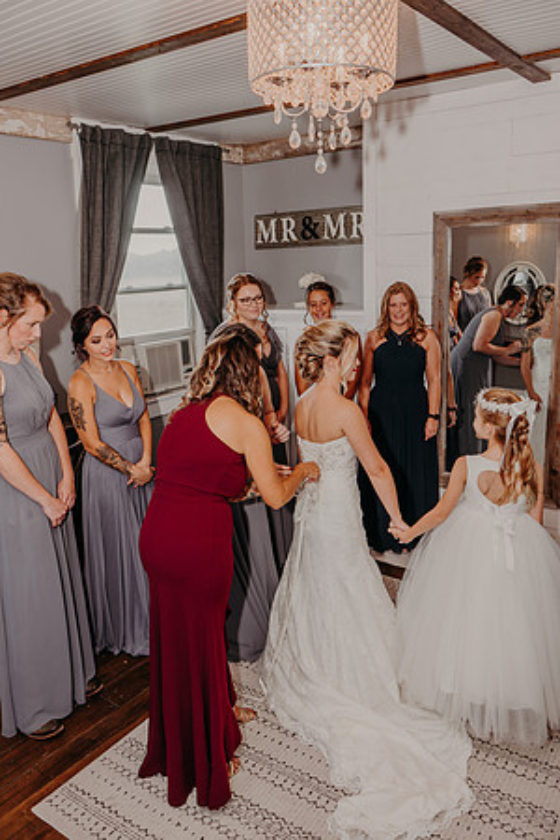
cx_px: 280
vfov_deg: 65.5
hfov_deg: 46.4
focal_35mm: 28
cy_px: 420
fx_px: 653
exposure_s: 1/60
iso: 80
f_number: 5
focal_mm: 28
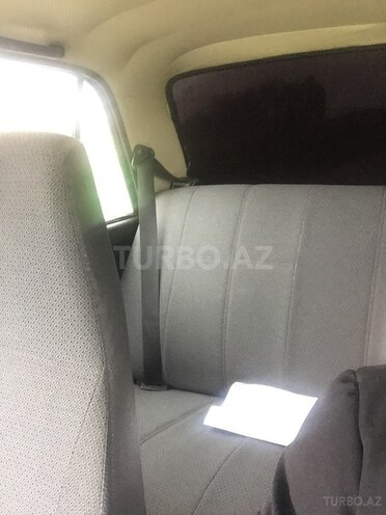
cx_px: 193
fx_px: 461
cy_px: 258
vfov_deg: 58.4
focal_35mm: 31
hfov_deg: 45.4
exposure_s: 1/33
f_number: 2.2
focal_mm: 2.65
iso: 125
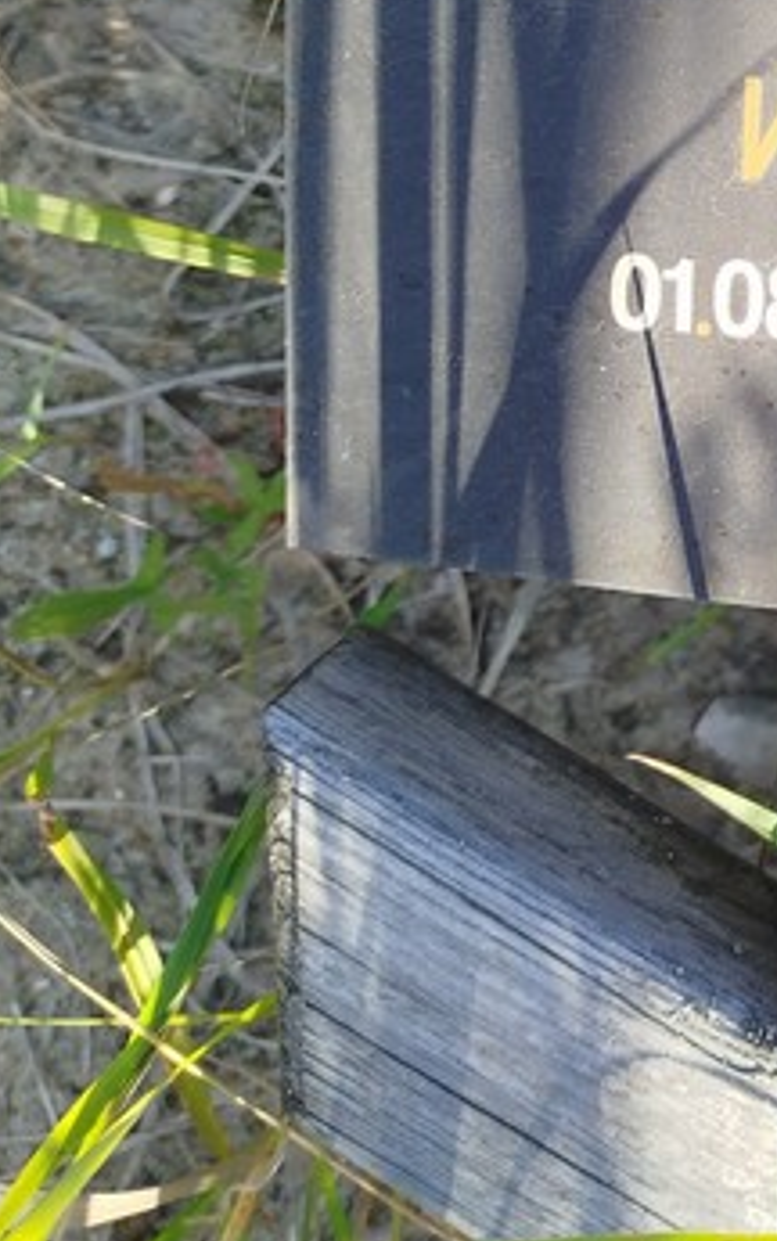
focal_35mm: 59
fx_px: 1996
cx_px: 1090
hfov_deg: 19.7
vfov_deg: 33.4
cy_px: 219
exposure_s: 1/197
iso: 50
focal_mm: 5.31
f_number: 1.7
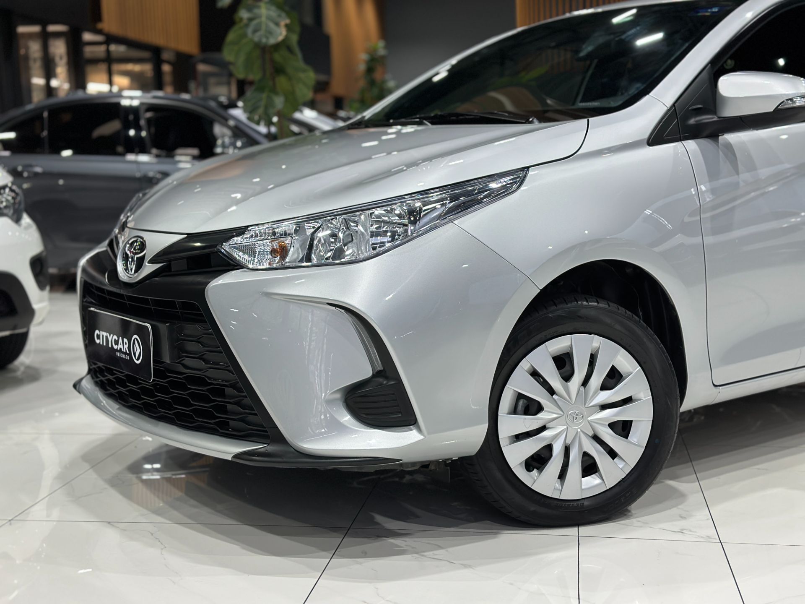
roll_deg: +1.5
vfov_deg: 30.3
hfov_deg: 39.7
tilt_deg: -7.9
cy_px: 302
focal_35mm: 48
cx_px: 402
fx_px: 1116
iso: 125
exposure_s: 1/120
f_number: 1.78
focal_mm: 6.86
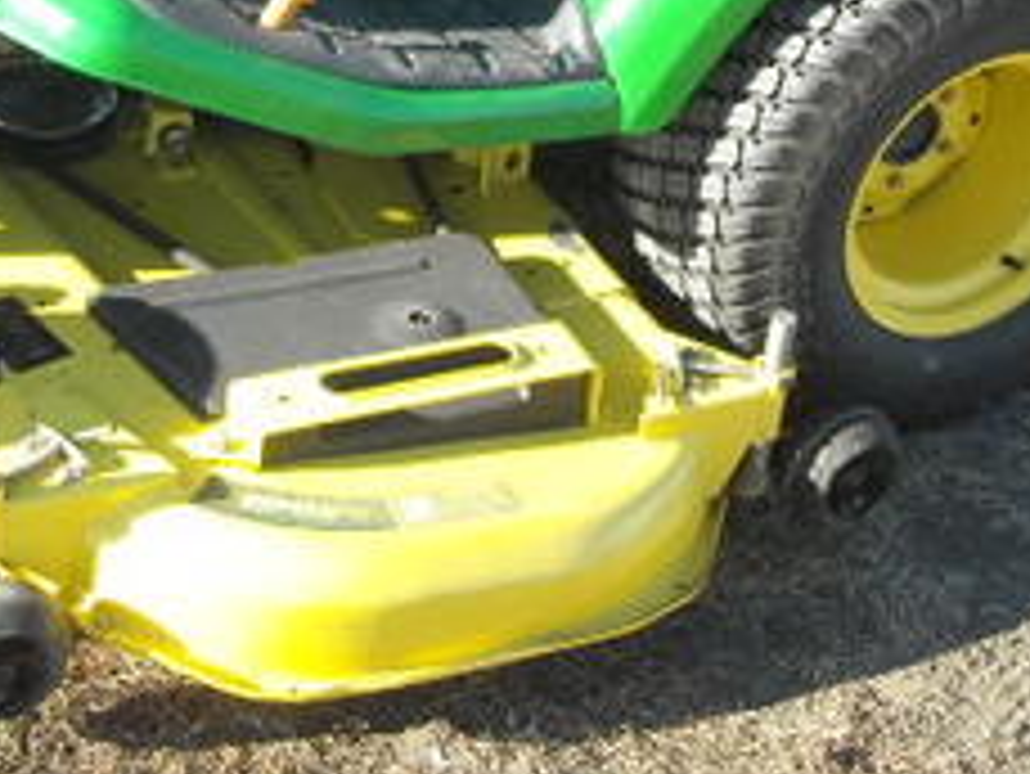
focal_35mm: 83
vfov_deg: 17.1
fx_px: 2471
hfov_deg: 23.3
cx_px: 261
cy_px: -108
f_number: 2.8
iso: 64
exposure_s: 1/260
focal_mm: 5.7
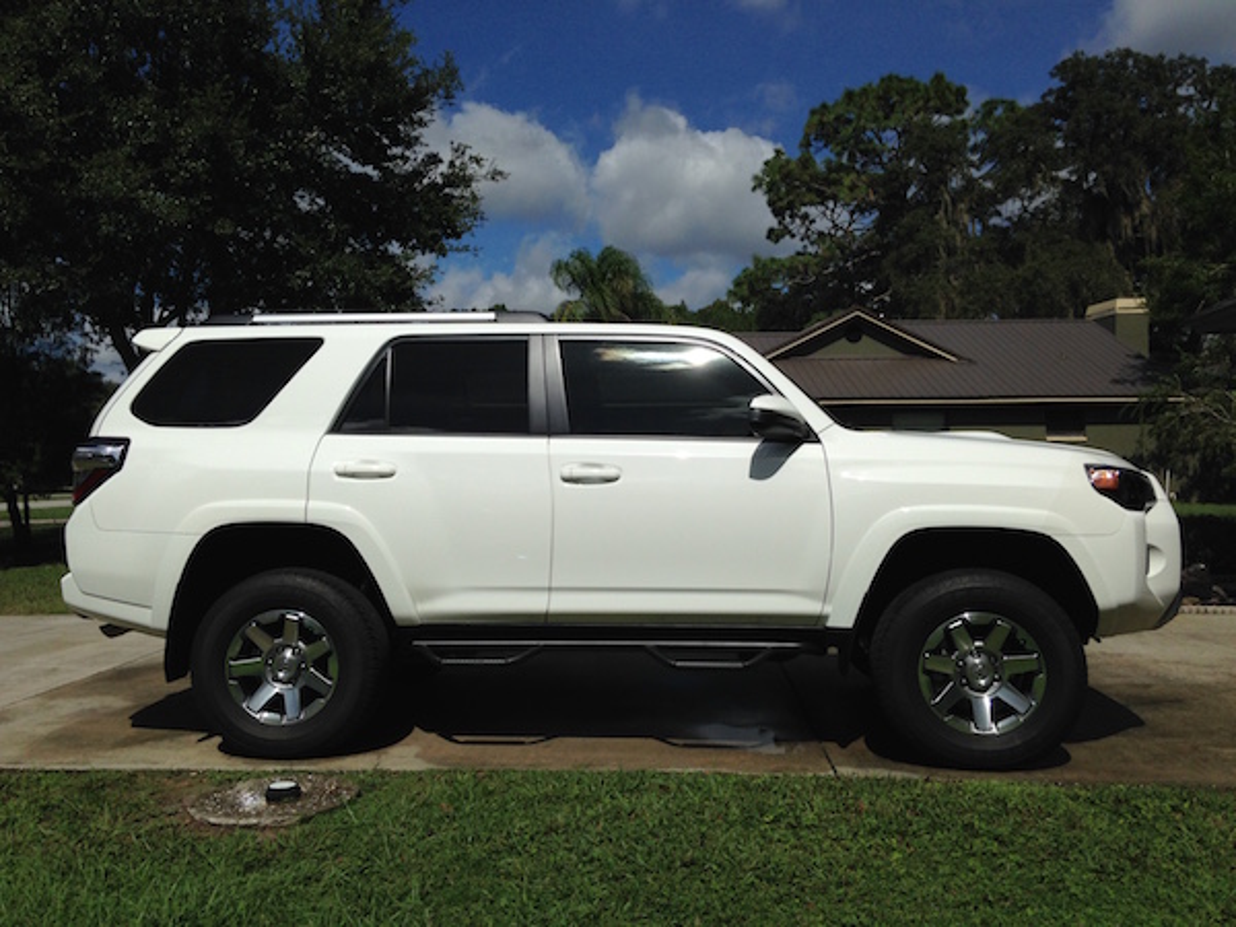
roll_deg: +2.8
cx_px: 618
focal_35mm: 33
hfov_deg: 55.4
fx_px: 1178
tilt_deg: +1.2
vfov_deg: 42.9
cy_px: 464
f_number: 2.4
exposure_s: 1/6024
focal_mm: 4.12
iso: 50
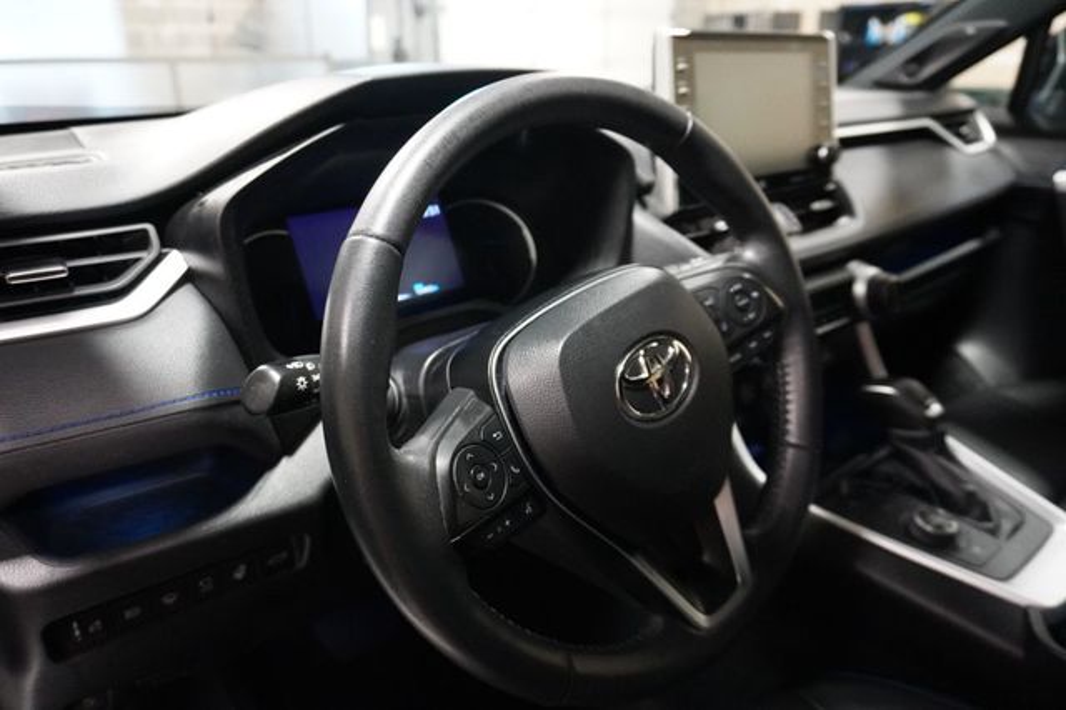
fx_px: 799
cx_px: 533
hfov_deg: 67.4
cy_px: 355
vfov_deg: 47.9
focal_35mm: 27
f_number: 3.5
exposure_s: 1/60
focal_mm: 18
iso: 6400
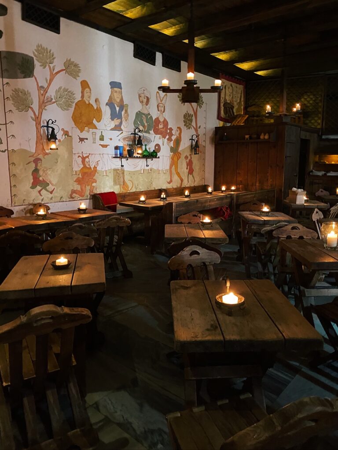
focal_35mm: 26
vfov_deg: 67.3
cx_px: 169
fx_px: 338
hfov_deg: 53.1
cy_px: 225
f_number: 1.8
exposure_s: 1/25
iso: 1000
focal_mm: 4.25
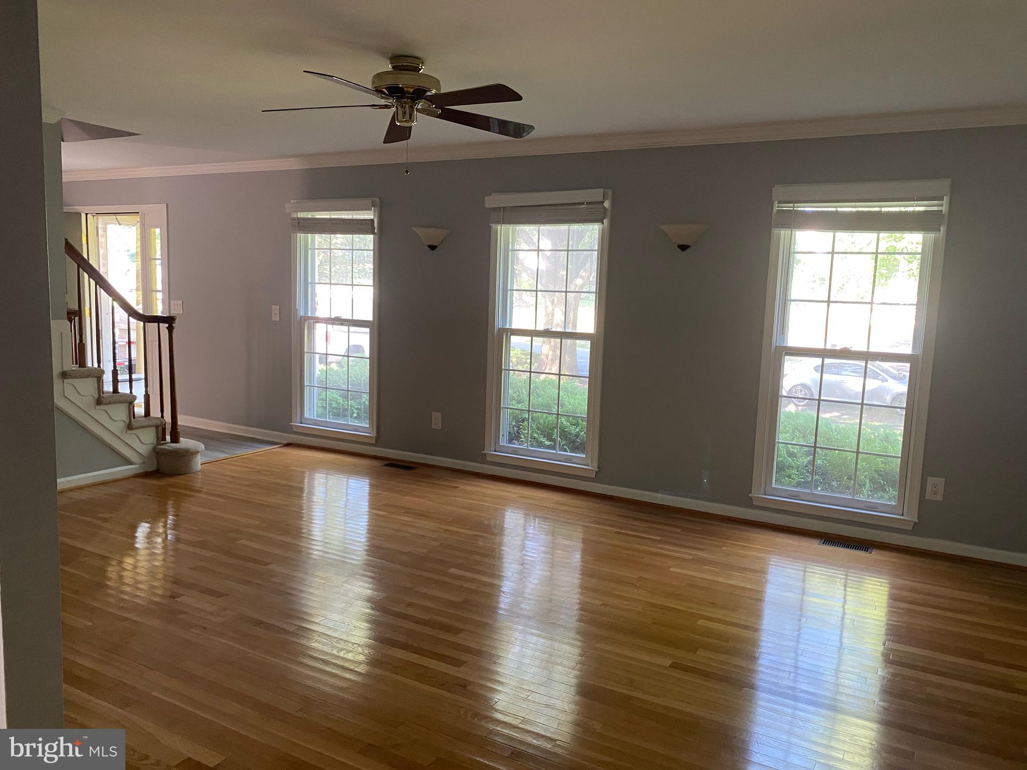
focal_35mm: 26
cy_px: 385
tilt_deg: -8.0
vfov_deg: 53.1
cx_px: 514
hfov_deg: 67.3
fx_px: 771
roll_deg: -2.6
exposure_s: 1/60
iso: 200
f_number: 1.8
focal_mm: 4.25
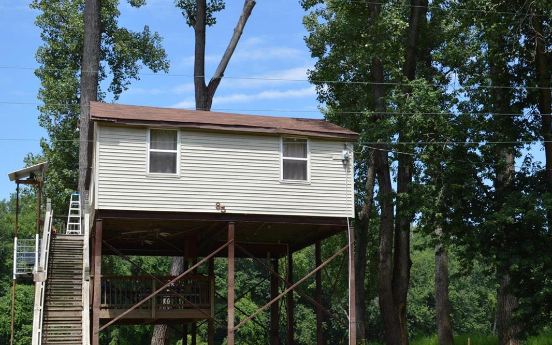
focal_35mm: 55
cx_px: 333
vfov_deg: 23.5
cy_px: 191
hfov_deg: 36.8
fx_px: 827
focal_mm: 24
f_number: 7.1
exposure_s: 1/200
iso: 100
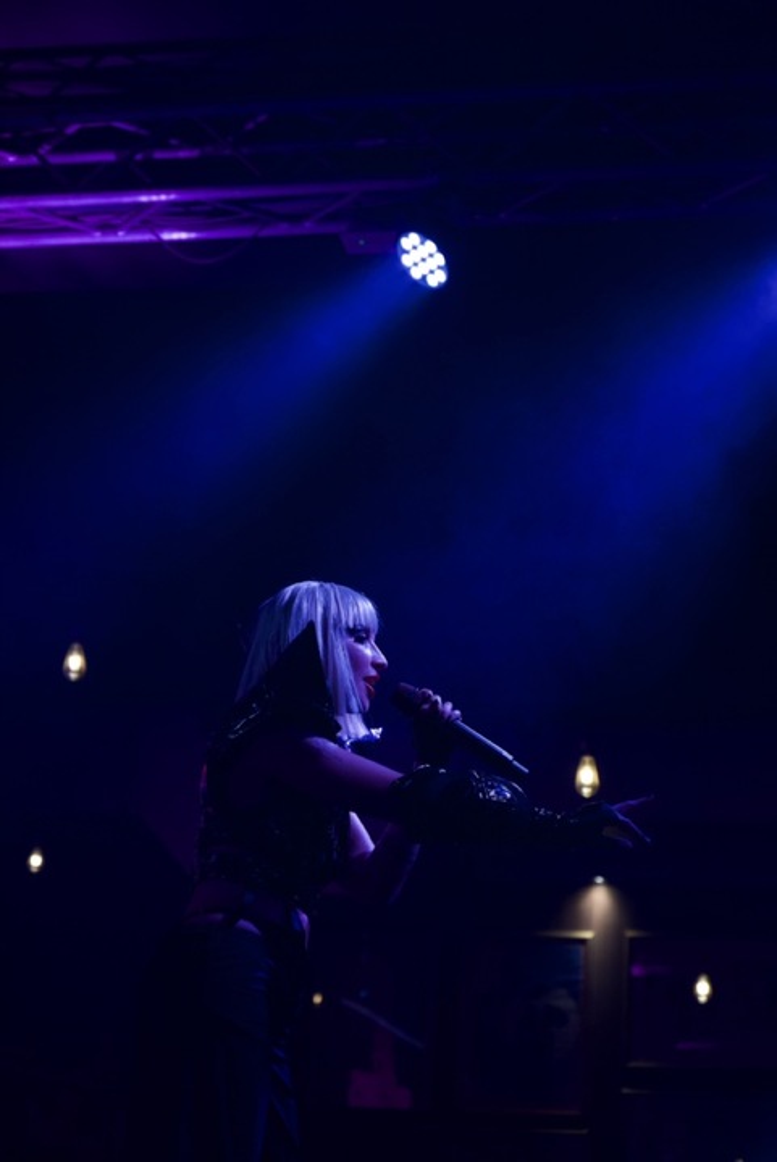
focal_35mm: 68
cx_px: 388
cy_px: 581
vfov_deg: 29.6
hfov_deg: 20.0
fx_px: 2198
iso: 1250
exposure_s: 1/320
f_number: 4
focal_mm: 68
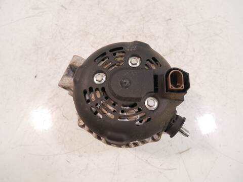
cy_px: 91
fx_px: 168
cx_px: 122
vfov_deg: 56.8
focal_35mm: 24
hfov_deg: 71.6
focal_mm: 12
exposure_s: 1/125
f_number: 3.5
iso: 1250
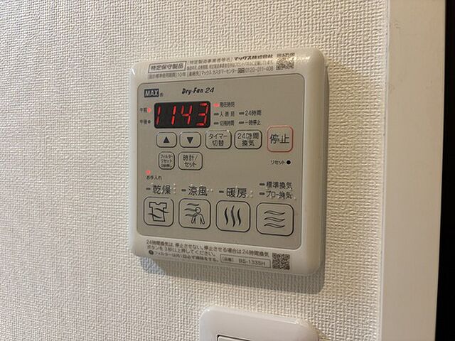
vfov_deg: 53.1
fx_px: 342
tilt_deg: -1.9
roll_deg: -0.2
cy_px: 170
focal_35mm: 26
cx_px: 228
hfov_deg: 67.3
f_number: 1.6
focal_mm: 5.96
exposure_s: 1/60
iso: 80
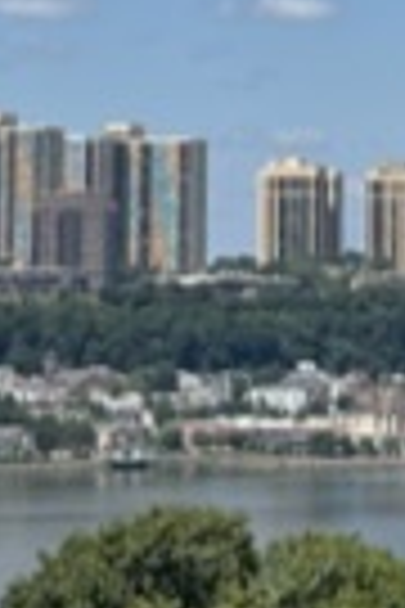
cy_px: -304
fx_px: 3459
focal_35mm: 205
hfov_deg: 6.7
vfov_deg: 9.7
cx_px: 243
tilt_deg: +9.6
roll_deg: -0.4
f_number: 1.5
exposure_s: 1/7463
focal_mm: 5.7
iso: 50
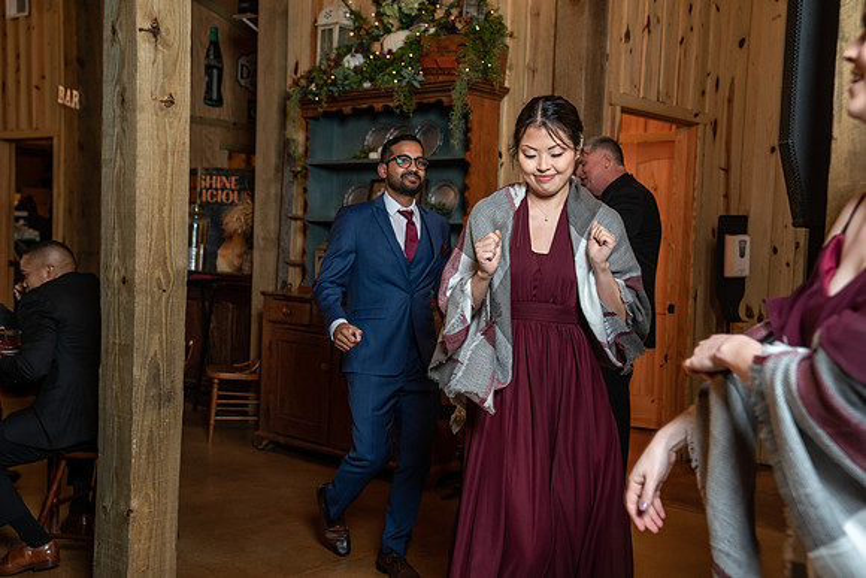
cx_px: 433
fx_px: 1011
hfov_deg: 46.4
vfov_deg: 31.9
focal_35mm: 42
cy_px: 289
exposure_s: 1/125
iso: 2000
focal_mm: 42
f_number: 4
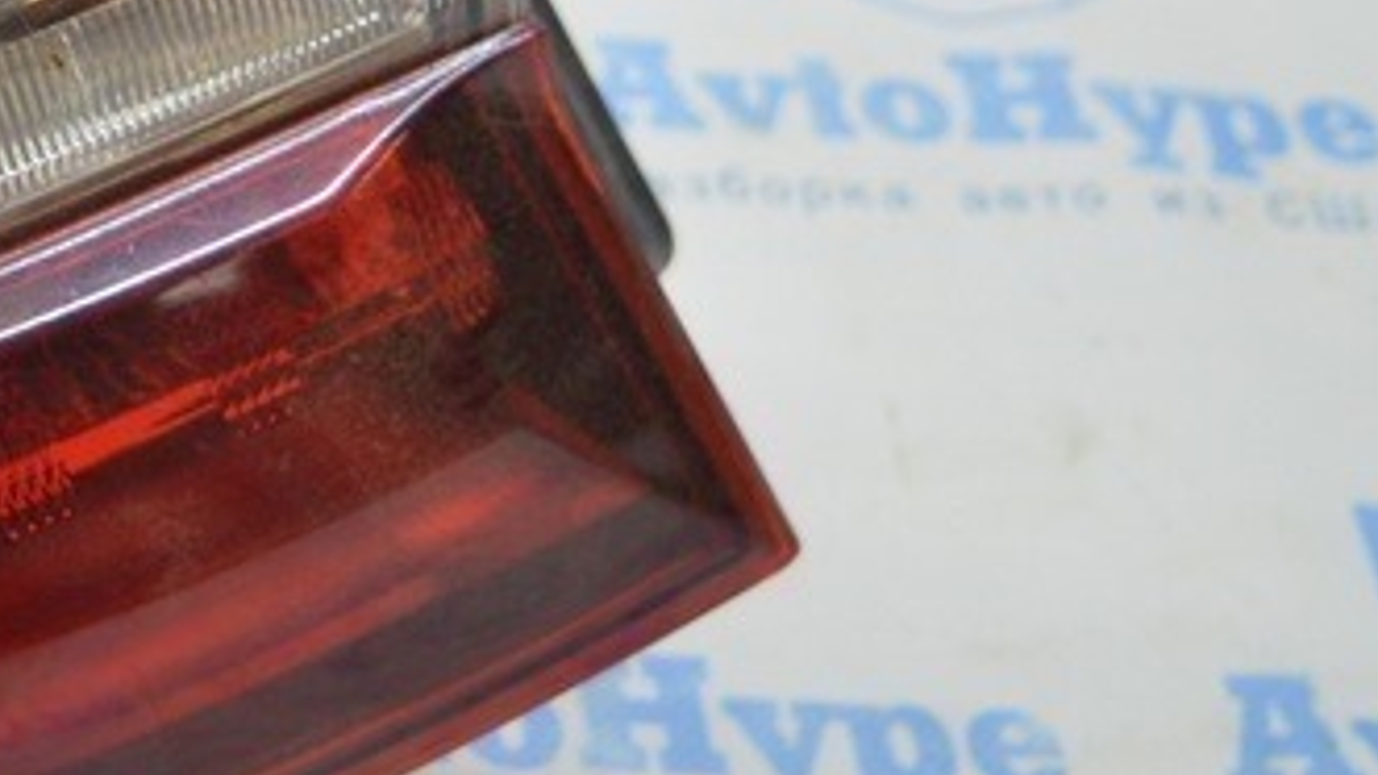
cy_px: -48
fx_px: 4077
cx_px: -654
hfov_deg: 17.4
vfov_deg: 10.7
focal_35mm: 112
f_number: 3.8
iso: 400
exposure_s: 1/60
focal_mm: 23
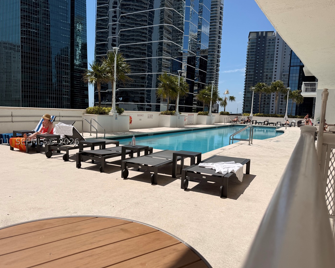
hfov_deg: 64.0
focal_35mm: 27
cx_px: 153
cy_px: 142
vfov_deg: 53.2
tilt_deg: -5.7
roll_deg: -2.2
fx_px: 268
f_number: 1.78
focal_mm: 6.76
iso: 80
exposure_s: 1/14286
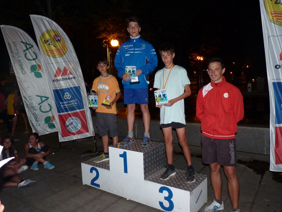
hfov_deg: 63.4
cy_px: 103
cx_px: 146
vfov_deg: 49.8
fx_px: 228
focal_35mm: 28
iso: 250
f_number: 2.8
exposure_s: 1/30
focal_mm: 4.8
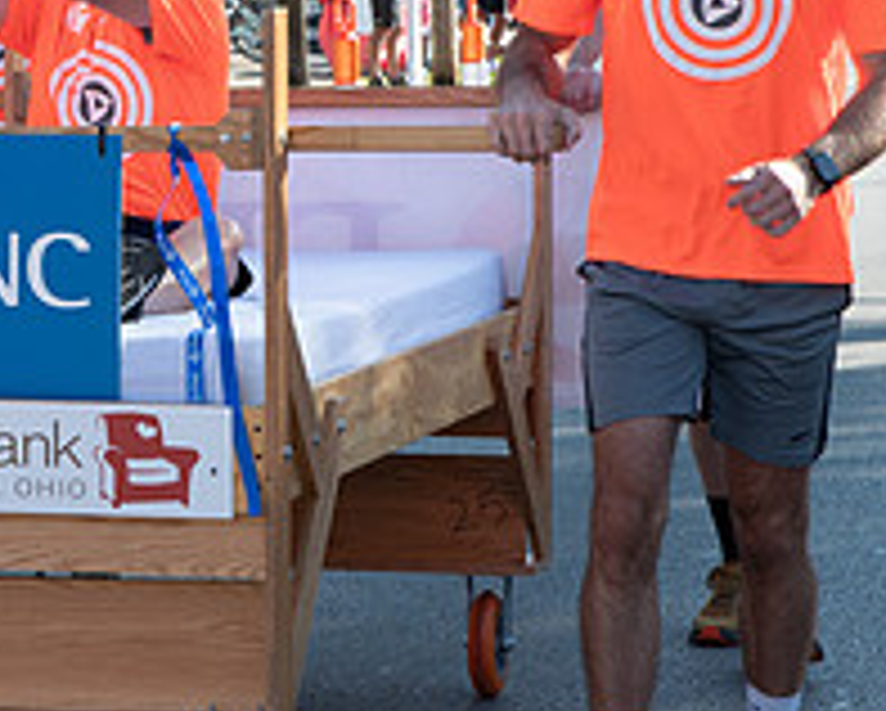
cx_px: 12
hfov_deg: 9.9
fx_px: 5092
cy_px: 191
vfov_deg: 8.0
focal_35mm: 194
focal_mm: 65
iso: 500
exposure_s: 1/200
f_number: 11
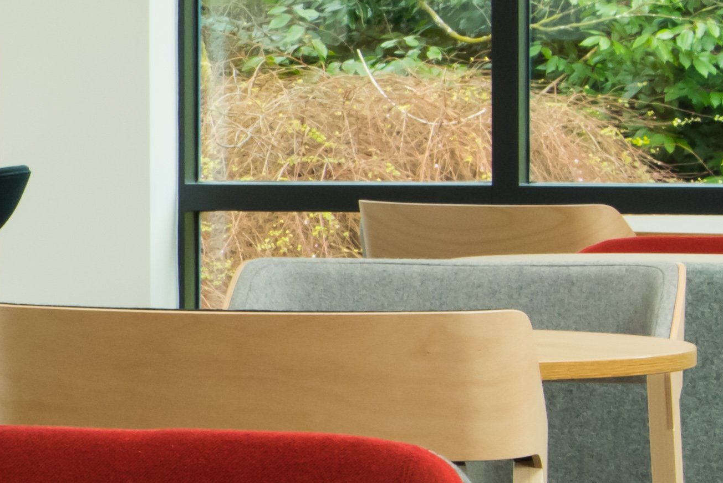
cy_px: 244
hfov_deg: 7.7
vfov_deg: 5.4
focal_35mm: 254
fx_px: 5102
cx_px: -759
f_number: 11
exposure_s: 1/30
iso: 800
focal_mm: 45
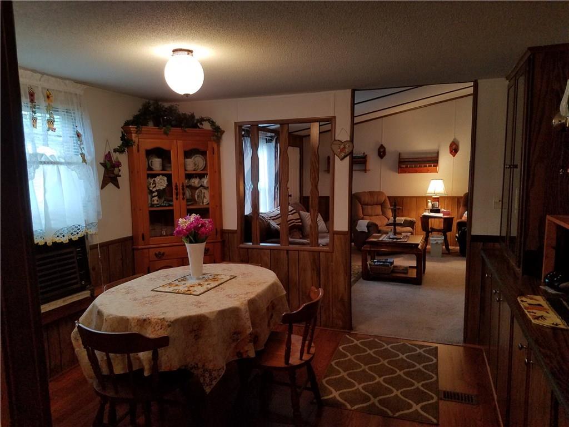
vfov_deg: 53.1
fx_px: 427
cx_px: 284
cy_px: 214
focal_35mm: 26
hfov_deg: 67.3
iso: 125
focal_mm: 4.2
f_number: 1.7
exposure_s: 1/60
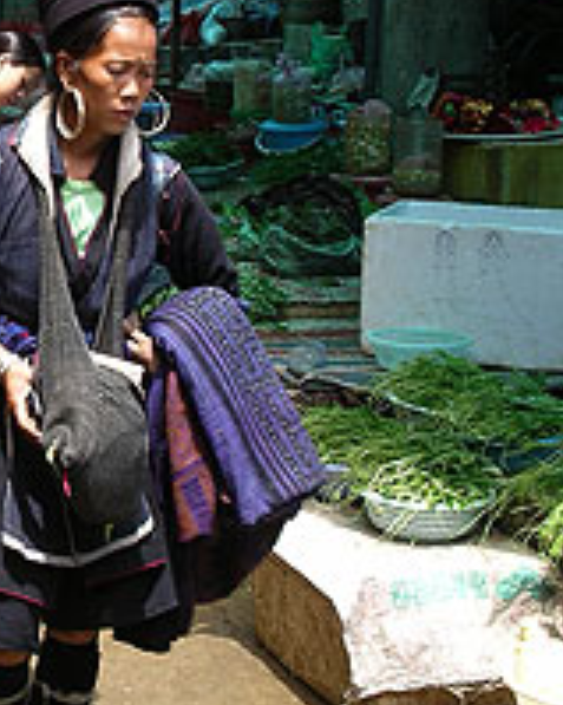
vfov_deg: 16.7
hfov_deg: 13.0
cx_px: -138
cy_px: 234
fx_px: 2397
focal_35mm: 115
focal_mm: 10.9
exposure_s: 1/151
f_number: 3.5
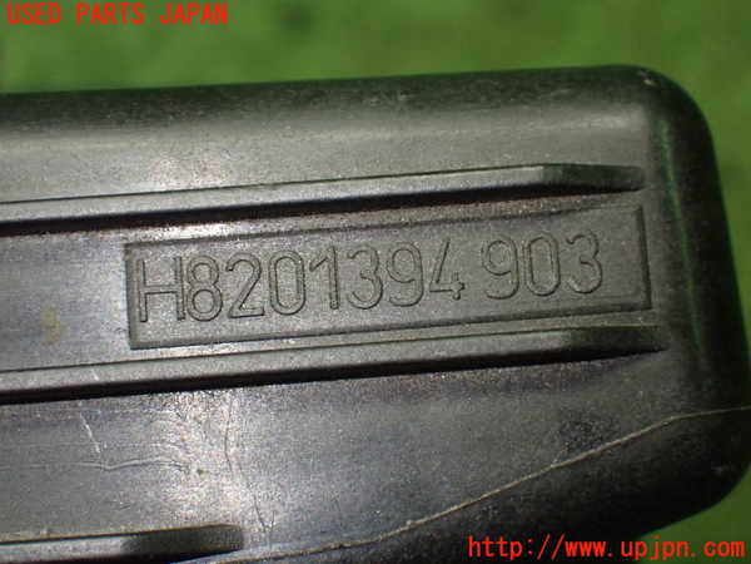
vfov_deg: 20.7
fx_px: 1540
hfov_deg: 27.4
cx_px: 376
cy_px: 282
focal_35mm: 71
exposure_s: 1/60
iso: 1000
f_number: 3.9
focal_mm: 12.73
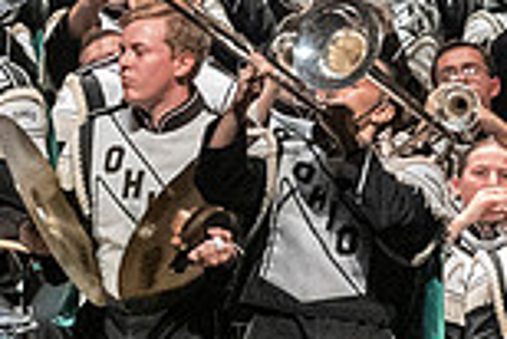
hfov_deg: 2.6
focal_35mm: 791
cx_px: 830
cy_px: 286
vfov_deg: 1.7
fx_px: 11150
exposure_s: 1/500
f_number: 4
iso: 5000
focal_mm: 140
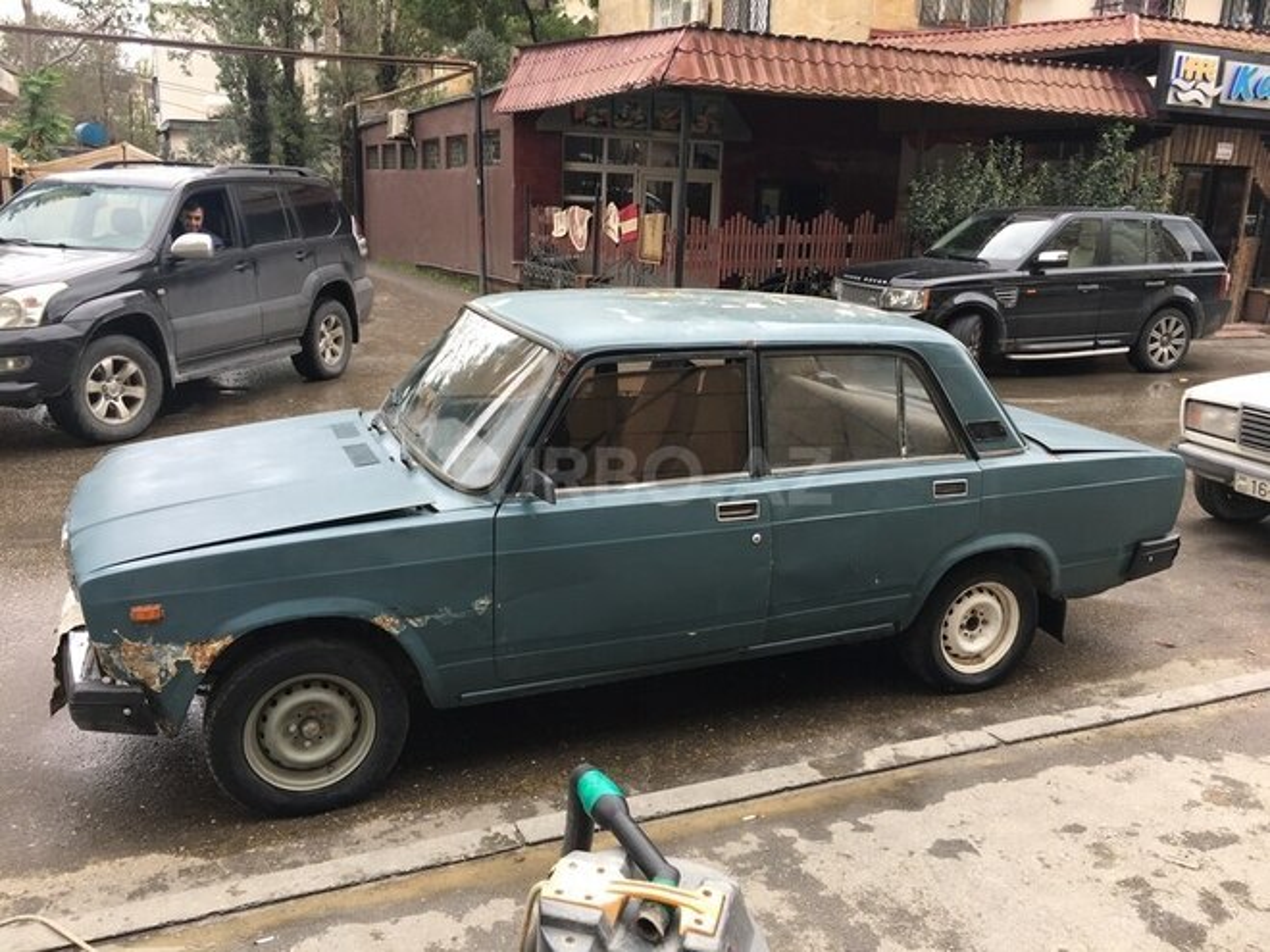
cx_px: 635
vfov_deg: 48.2
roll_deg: -2.5
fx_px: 1064
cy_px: 476
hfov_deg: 61.7
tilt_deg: -13.6
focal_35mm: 29
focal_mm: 4.15
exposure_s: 1/126
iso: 25
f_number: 2.2
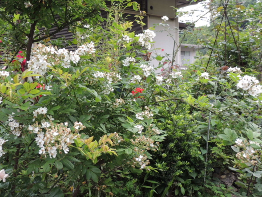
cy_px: 90
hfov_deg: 48.8
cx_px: 111
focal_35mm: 38
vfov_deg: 37.7
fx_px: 288
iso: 100
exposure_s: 1/160
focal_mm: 4.9
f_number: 3.1
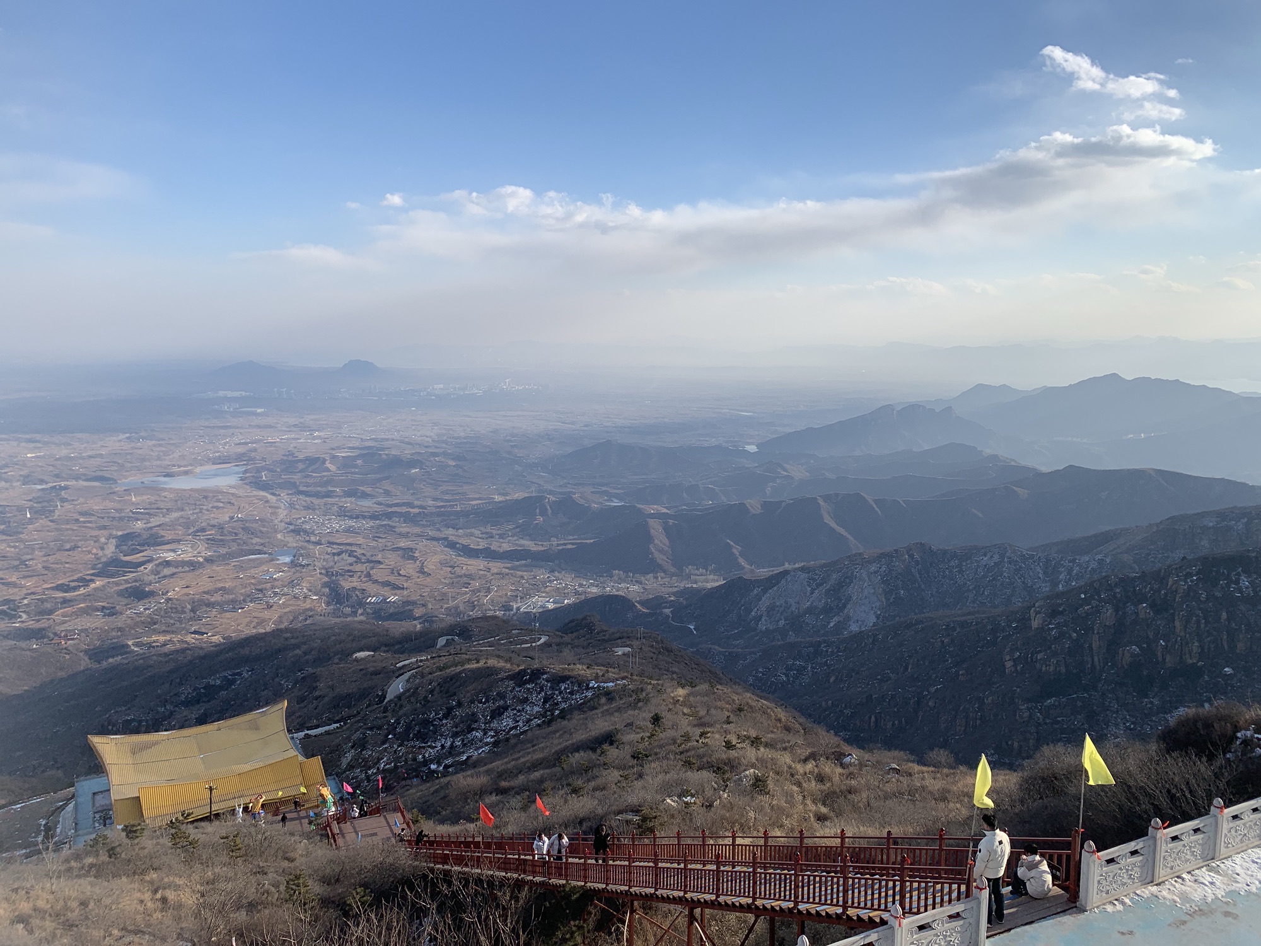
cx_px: 630
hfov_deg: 67.3
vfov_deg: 53.1
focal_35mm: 26
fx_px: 947
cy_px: 473
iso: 25
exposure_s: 1/1916
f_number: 1.8
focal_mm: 4.25
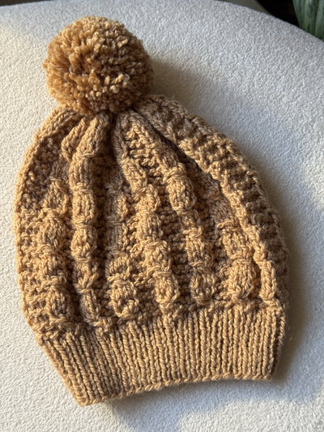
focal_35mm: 48
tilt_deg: -73.5
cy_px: 216
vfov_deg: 39.6
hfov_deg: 30.3
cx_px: 162
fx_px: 599
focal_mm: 6.76
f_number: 1.78
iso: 100
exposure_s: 1/70
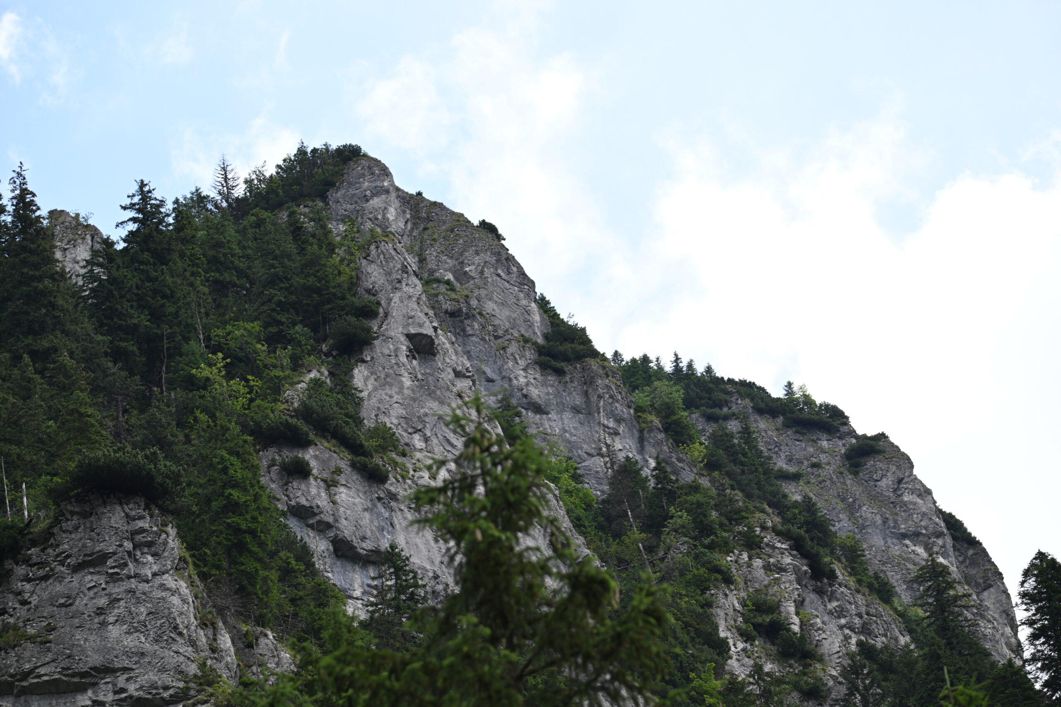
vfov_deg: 7.6
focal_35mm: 180
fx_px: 5305
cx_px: 530
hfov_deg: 11.4
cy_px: 354
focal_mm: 180
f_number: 5.6
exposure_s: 1/250
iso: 100
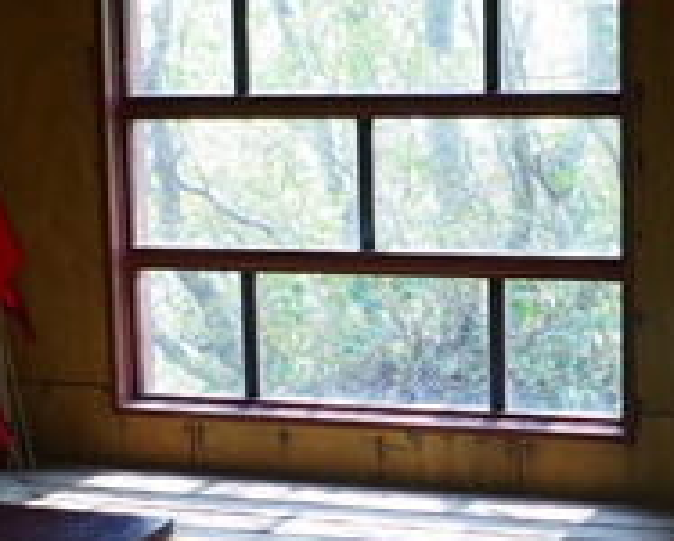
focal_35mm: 80
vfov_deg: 19.2
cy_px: 263
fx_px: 1597
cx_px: 524
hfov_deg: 23.5
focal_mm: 18
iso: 400
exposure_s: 1/40
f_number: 6.3
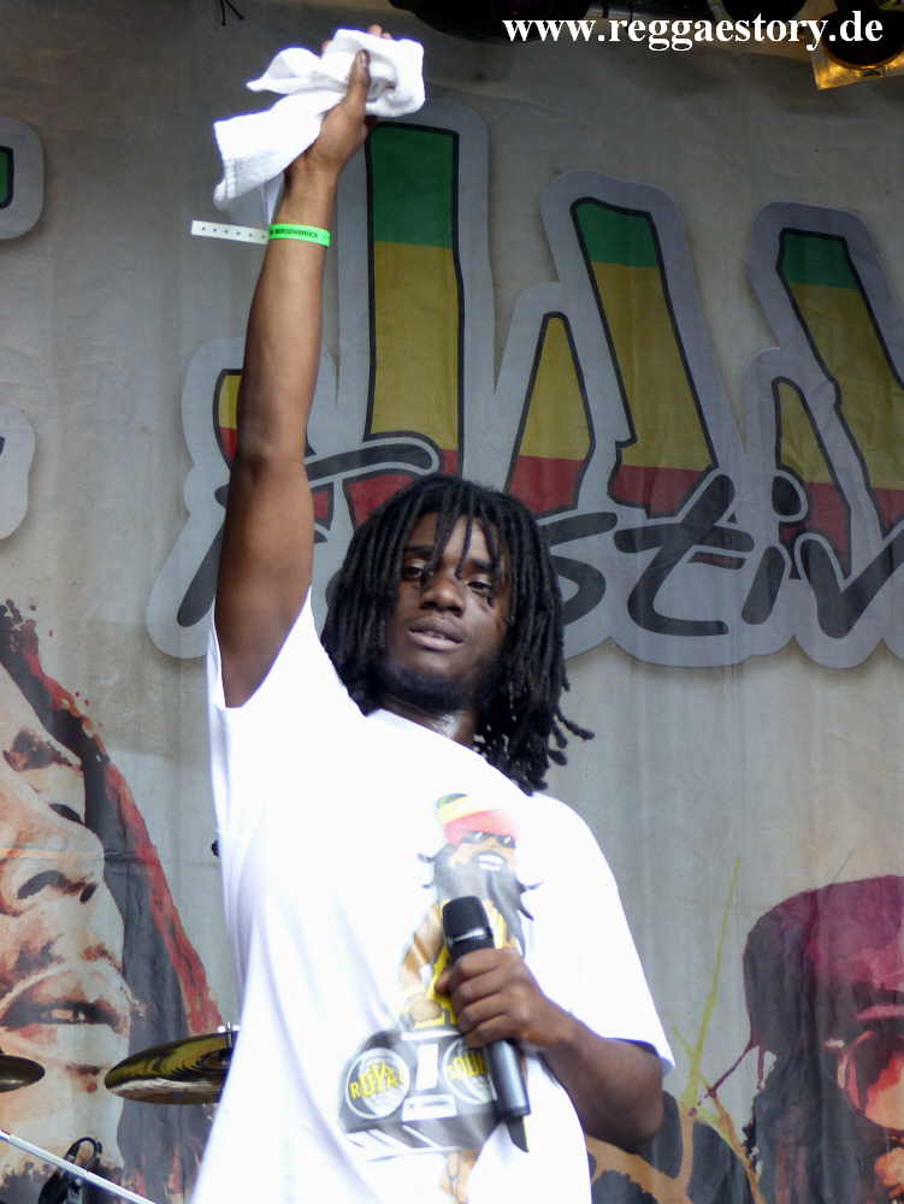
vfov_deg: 18.4
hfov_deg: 13.8
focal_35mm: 107
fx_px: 3723
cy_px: 602
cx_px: 452
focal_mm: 19.2
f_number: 2.8
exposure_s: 1/160
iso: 160
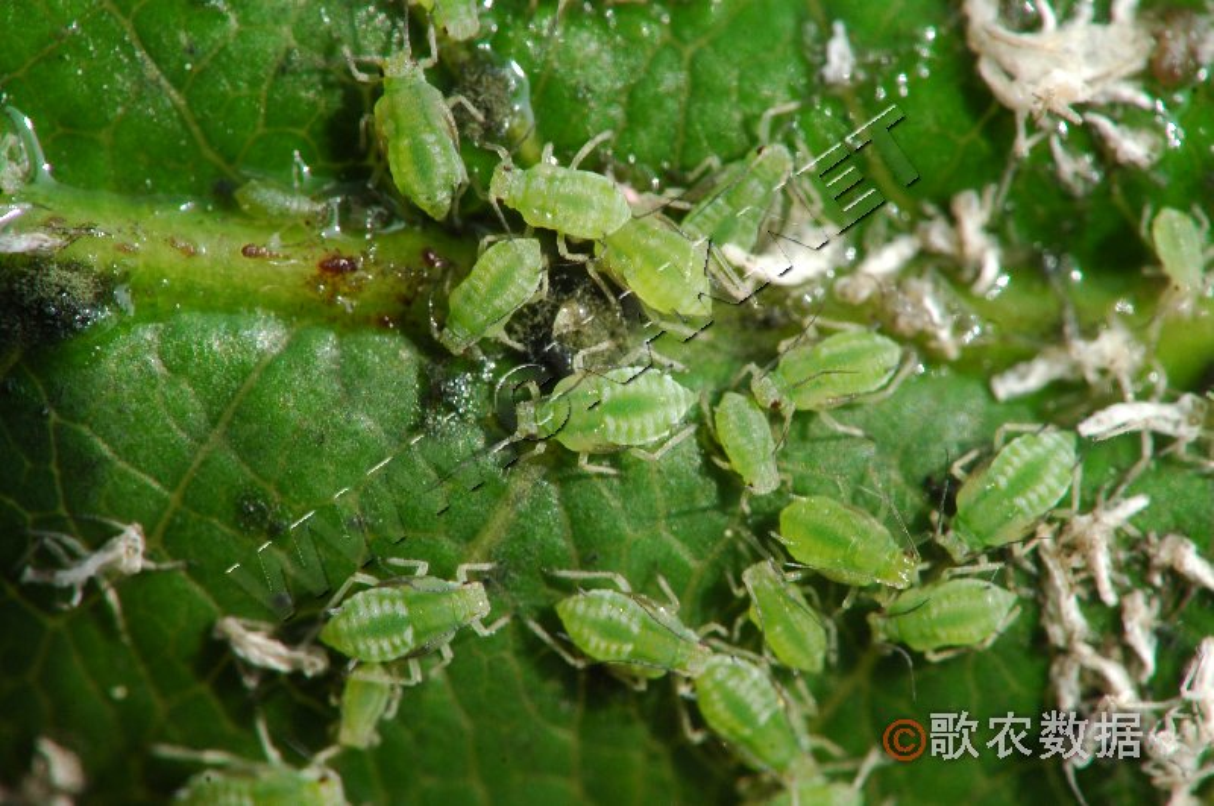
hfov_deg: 13.1
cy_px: 403
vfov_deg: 8.7
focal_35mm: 158
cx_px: 607
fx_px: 5304
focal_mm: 105
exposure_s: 1/40
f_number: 20
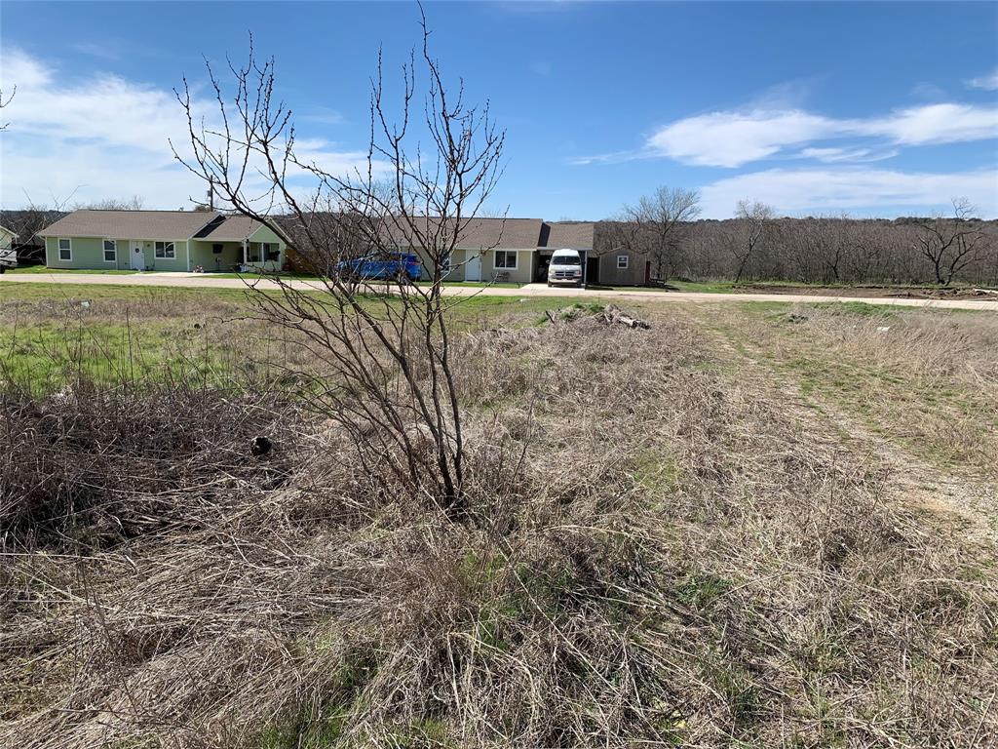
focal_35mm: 26
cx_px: 499
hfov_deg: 67.3
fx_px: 750
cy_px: 374
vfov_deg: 53.1
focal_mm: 4.25
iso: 25
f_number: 1.8
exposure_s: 1/2208
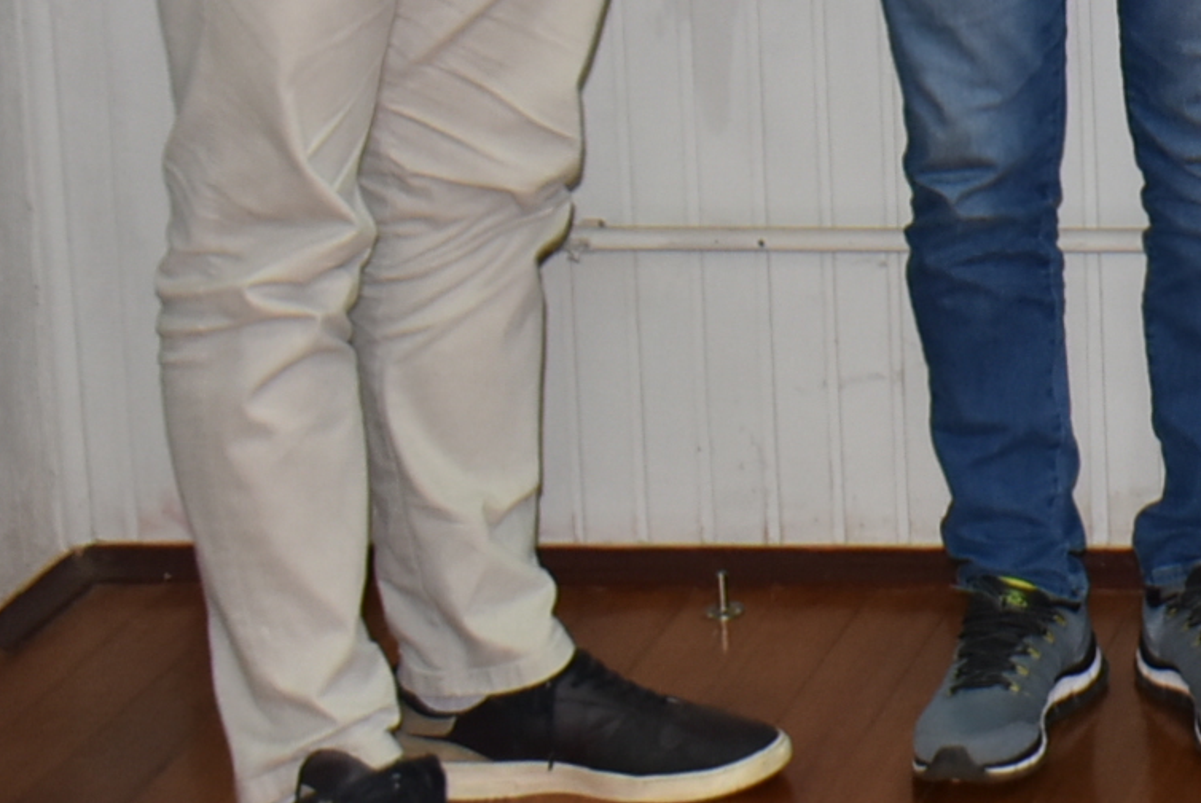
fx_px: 4374
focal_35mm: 131
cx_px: 1900
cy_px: -648
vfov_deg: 9.9
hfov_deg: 14.4
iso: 560
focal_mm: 22
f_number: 3.5
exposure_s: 1/60
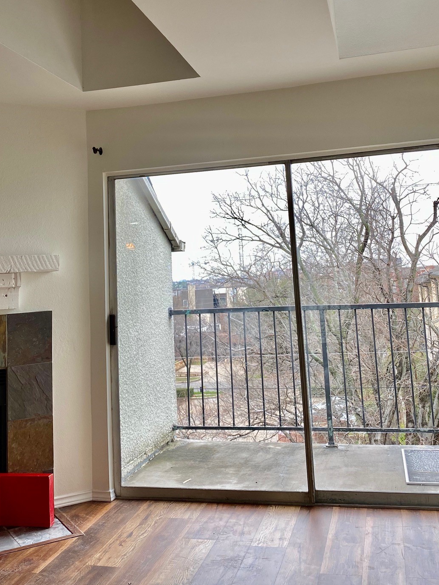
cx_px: 206
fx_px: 642
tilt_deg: +8.9
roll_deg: +2.9
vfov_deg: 47.9
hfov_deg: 37.7
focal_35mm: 38
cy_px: 181
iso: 40
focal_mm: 4.25
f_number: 1.8
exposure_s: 1/120
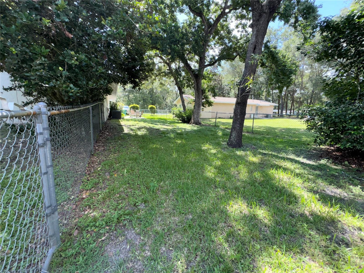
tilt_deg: -9.4
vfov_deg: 85.7
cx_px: 182
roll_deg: -0.8
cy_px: 136
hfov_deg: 102.1
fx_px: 147
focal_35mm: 14
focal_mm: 2.22
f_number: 2.2
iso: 32
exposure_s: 1/373
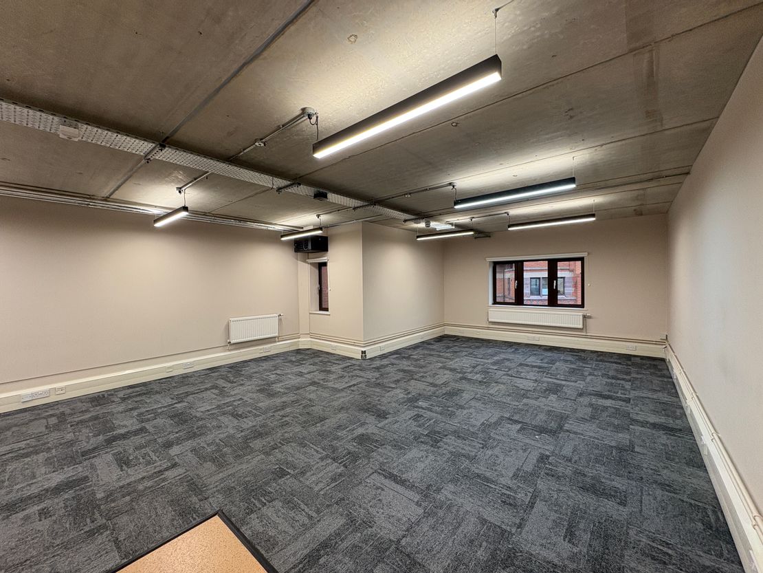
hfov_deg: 102.1
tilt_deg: -0.4
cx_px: 382
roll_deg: +0.4
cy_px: 286
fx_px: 309
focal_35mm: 14
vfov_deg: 85.7
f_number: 2.2
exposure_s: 1/100
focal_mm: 2.22
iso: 125
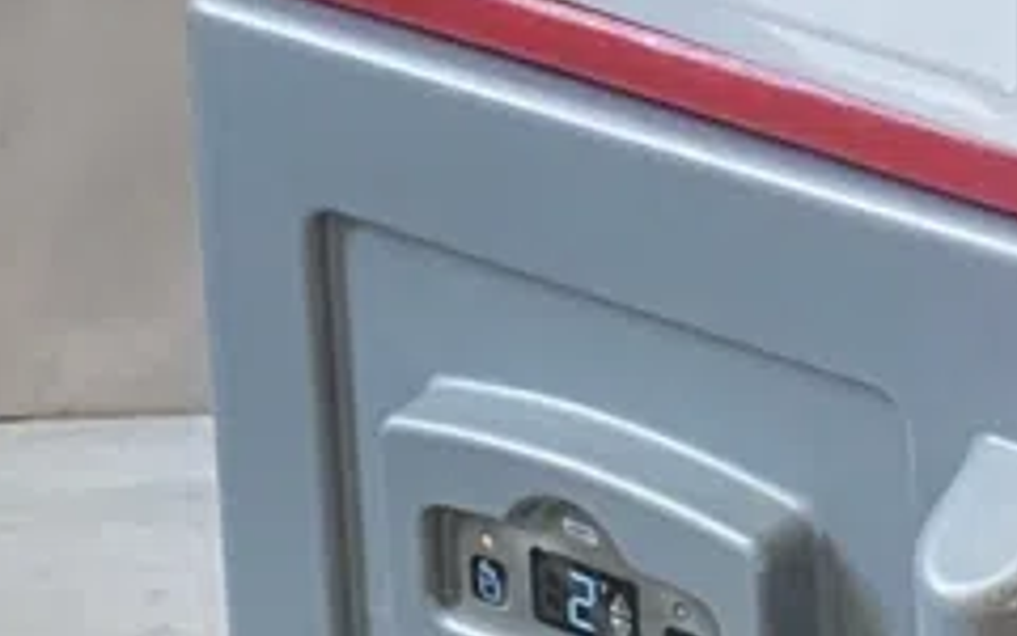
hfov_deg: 11.8
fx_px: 4351
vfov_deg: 7.8
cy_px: -876
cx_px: 2068
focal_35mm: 157
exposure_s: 1/50
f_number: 1.8
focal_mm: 4.25
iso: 250
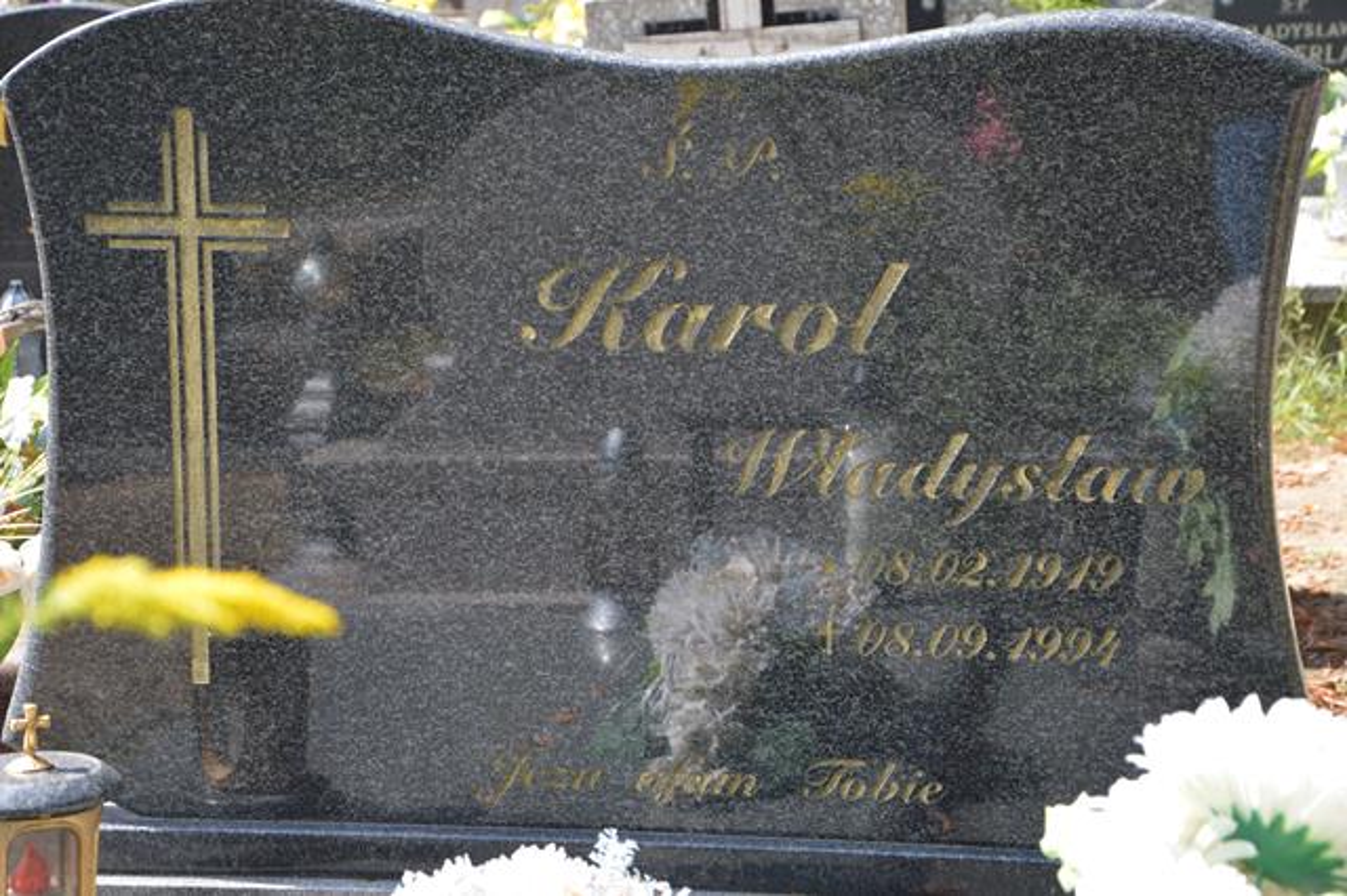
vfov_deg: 13.8
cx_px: 674
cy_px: 448
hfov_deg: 20.6
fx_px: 3702
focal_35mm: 99
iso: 140
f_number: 5.6
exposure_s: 1/125
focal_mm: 66
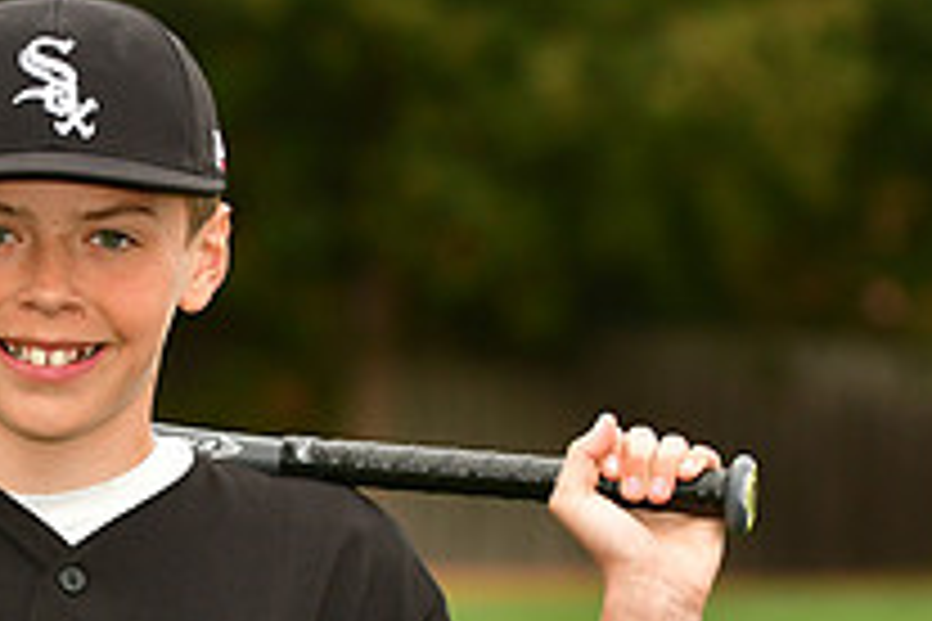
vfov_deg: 3.1
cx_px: 243
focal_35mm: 441
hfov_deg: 4.7
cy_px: 772
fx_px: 11426
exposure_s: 1/1000
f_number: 4
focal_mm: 105
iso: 320
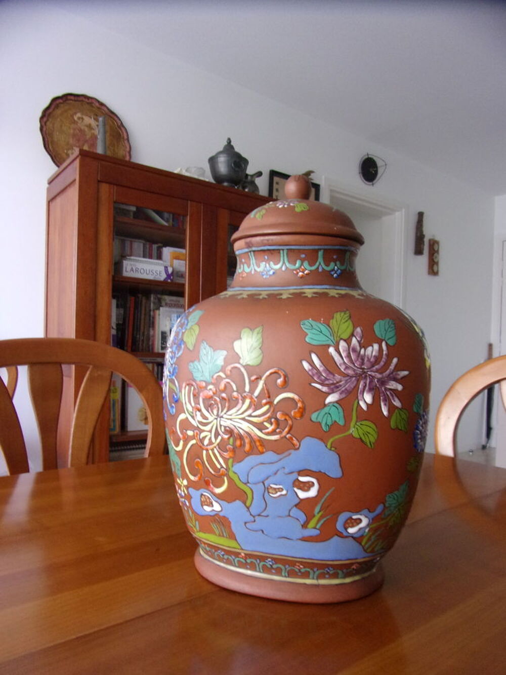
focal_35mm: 24
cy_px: 338
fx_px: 468
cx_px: 253
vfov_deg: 71.6
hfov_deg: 56.8
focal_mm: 4.3
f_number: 3.3
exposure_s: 1/21
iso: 200
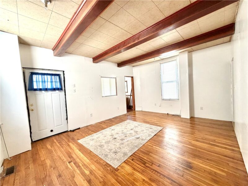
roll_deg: +4.1
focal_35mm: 14
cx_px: 124
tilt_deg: -2.4
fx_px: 100
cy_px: 93
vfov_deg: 85.7
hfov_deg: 102.1
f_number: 2.2
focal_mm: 2.22
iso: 320
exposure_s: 1/99
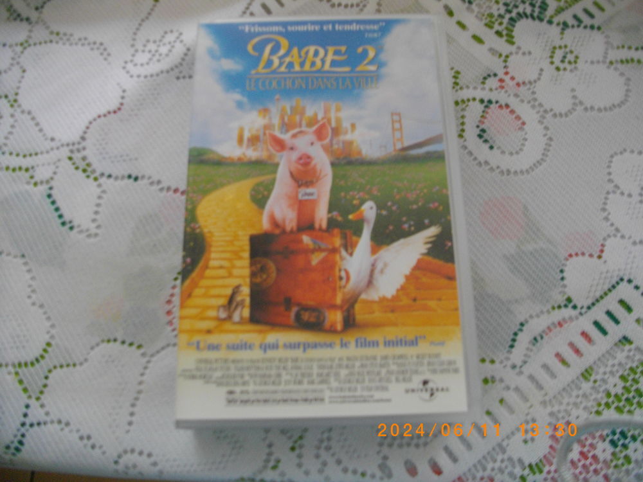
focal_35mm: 32
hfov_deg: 56.8
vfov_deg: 44.2
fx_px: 594
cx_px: 322
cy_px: 241
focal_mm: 5.7
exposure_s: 1/50
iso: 200
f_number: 2.9
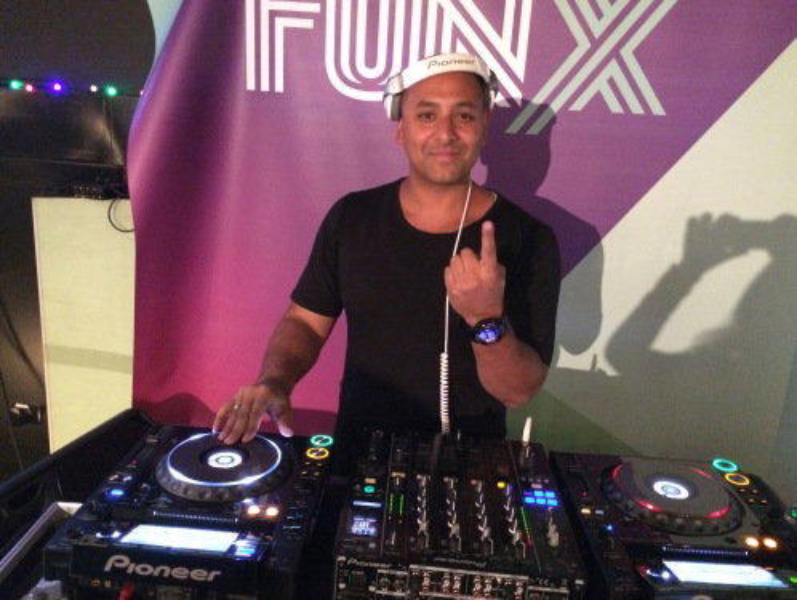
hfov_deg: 61.6
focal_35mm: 29
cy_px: 300
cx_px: 398
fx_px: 669
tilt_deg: -13.6
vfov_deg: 48.3
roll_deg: -1.3
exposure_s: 1/17
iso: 1250
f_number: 2.2
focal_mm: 4.15
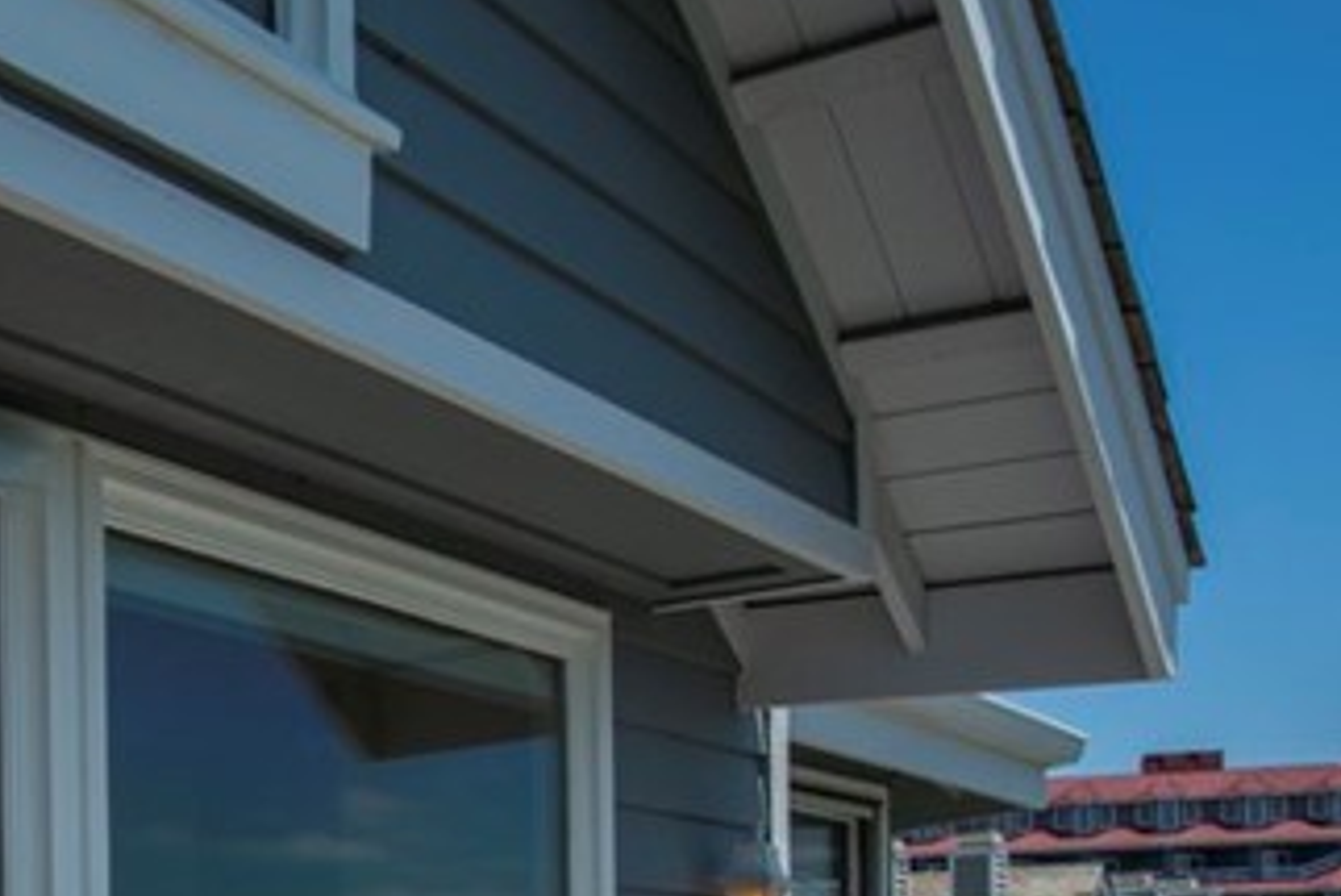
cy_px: 1050
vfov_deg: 23.2
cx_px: 92
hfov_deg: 34.4
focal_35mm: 54
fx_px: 2012
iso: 160
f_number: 9
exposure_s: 1/250
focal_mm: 17
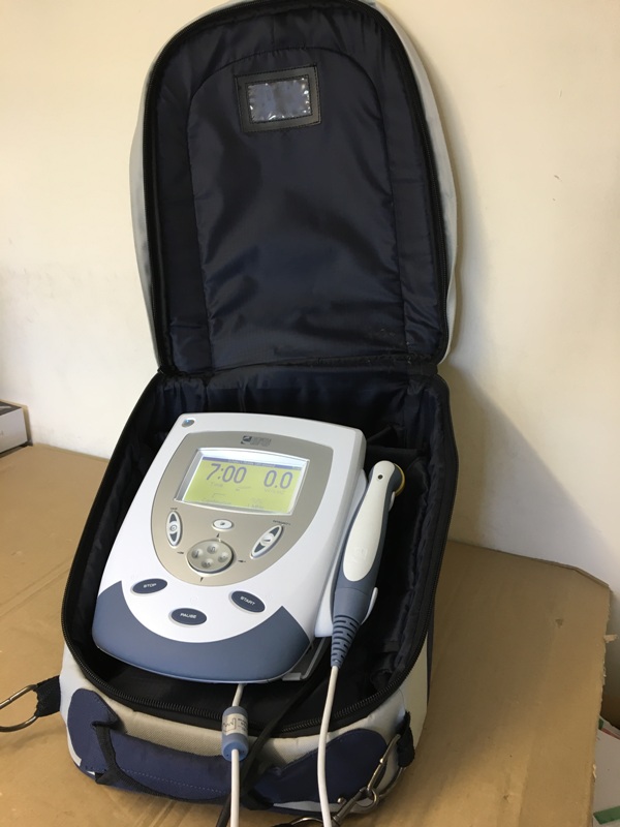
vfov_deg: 61.7
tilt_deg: -20.8
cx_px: 310
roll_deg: -0.8
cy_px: 414
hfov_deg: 48.2
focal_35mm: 29
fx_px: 693
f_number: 2.2
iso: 80
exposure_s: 1/33
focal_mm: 4.15
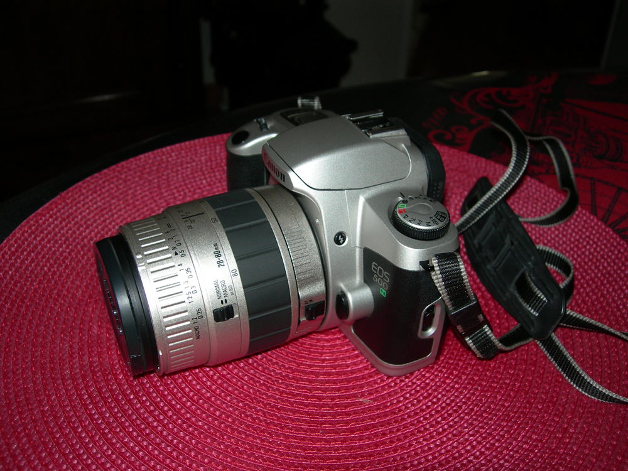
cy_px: 236
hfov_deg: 49.0
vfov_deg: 37.7
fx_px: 689
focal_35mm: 38
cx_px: 314
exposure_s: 1/60.1
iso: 50
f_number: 2.8
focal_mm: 7.8
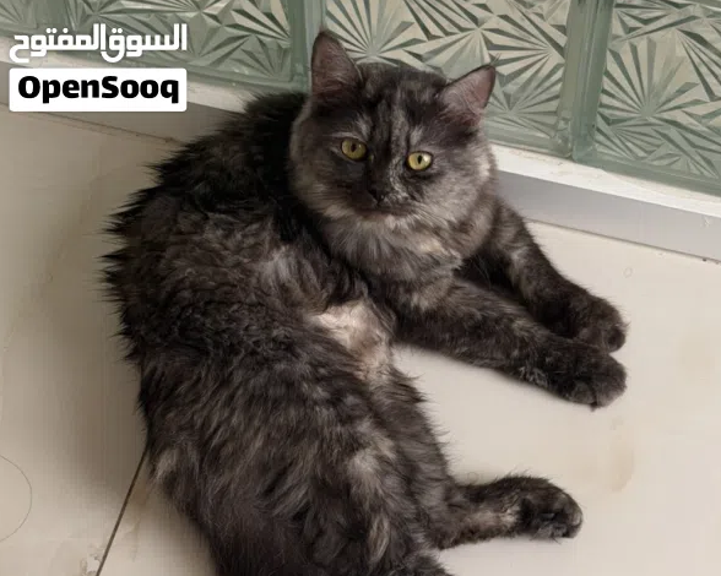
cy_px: 288
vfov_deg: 29.7
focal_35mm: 51
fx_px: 1088
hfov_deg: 36.7
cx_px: 372
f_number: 1.78
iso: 100
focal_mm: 6.76
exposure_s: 1/82
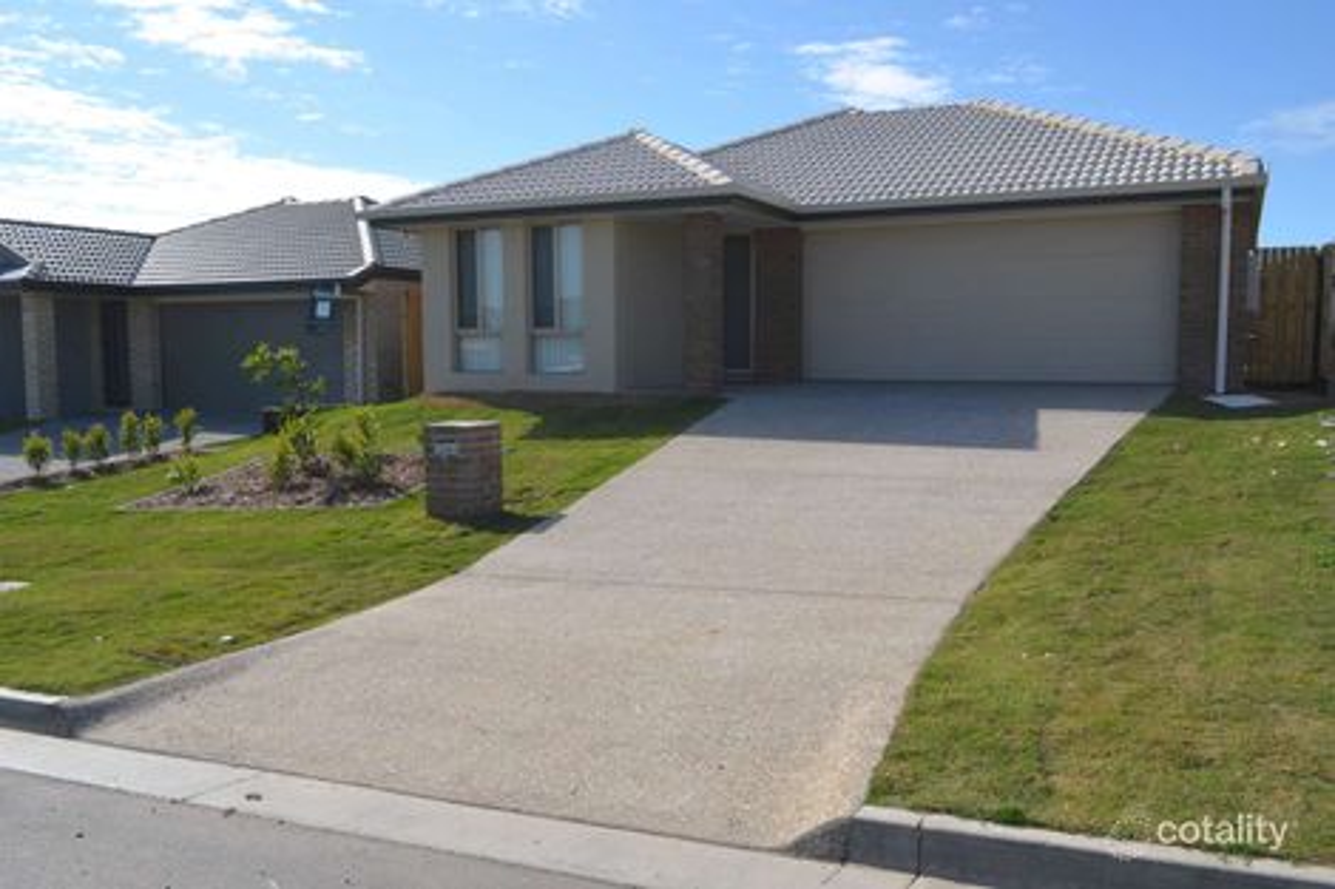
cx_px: 668
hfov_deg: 67.4
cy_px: 444
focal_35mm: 27
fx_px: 1001
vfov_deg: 47.9
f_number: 9
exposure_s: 1/320
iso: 100
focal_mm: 18
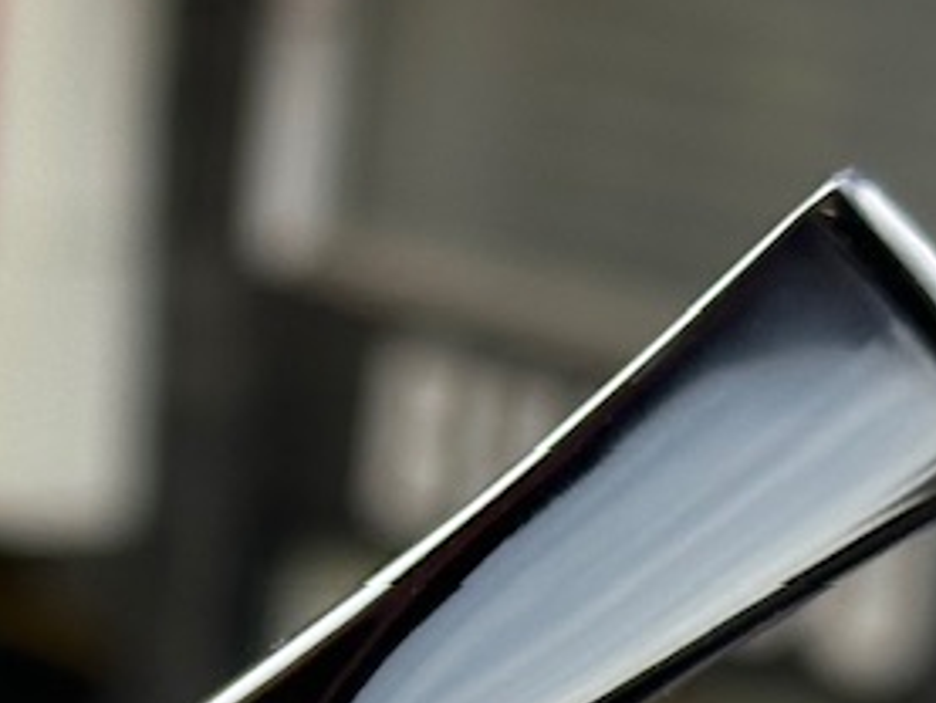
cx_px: -493
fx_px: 6005
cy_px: 1261
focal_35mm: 222
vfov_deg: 6.5
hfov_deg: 8.7
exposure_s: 1/380
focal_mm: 6.86
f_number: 1.78
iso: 64
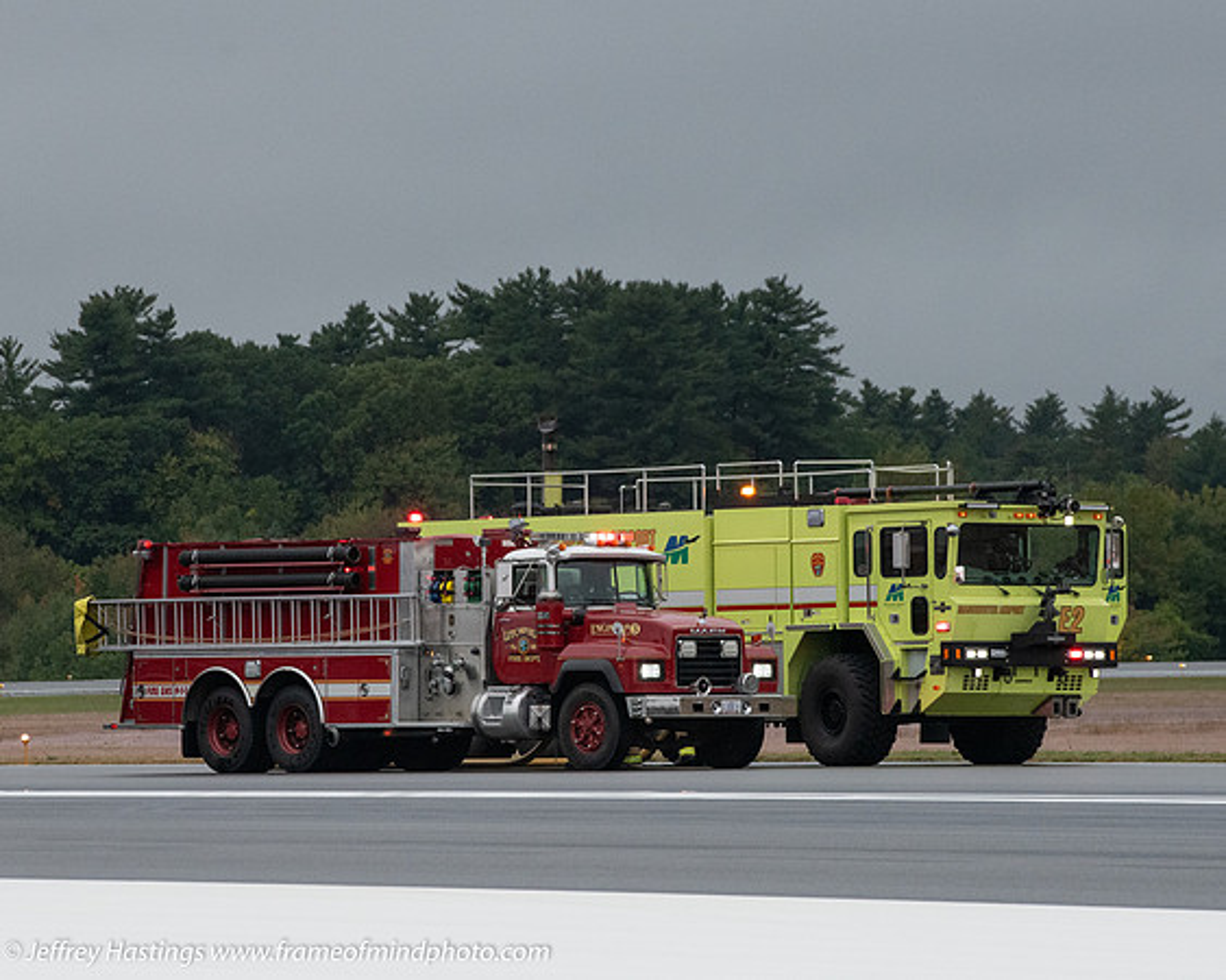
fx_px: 11076
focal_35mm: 305
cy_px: 541
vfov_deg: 5.1
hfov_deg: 6.3
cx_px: 581
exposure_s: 1/1600
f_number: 8
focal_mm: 200
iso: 1600
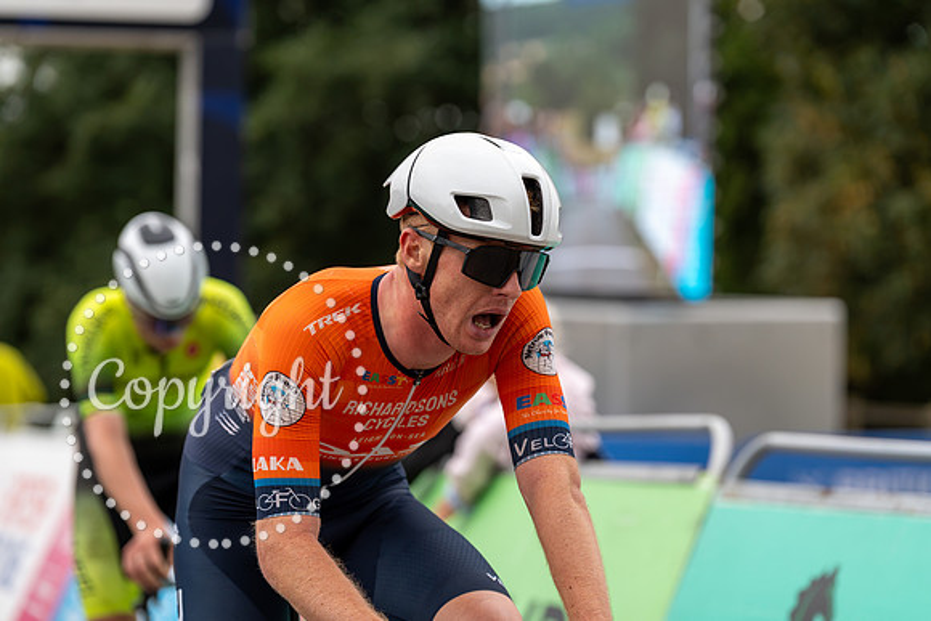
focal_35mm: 145
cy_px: 310
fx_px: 3751
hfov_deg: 14.2
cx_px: 466
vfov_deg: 9.5
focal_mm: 145
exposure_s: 1/1000
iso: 500
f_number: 3.5
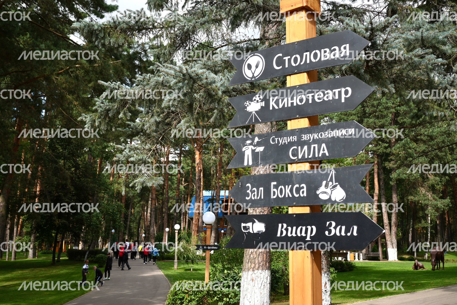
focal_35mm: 37
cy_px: 152
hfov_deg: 51.9
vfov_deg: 35.9
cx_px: 228
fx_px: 470
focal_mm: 37
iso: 100
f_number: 9
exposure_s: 1/125
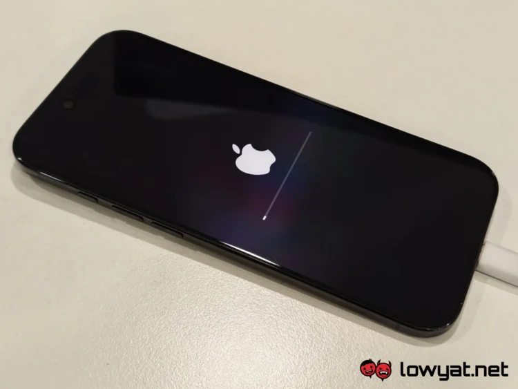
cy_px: 194
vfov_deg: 31.5
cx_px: 259
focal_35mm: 46
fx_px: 689
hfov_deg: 41.2
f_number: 1.6
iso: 160
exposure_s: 1/50
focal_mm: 5.4
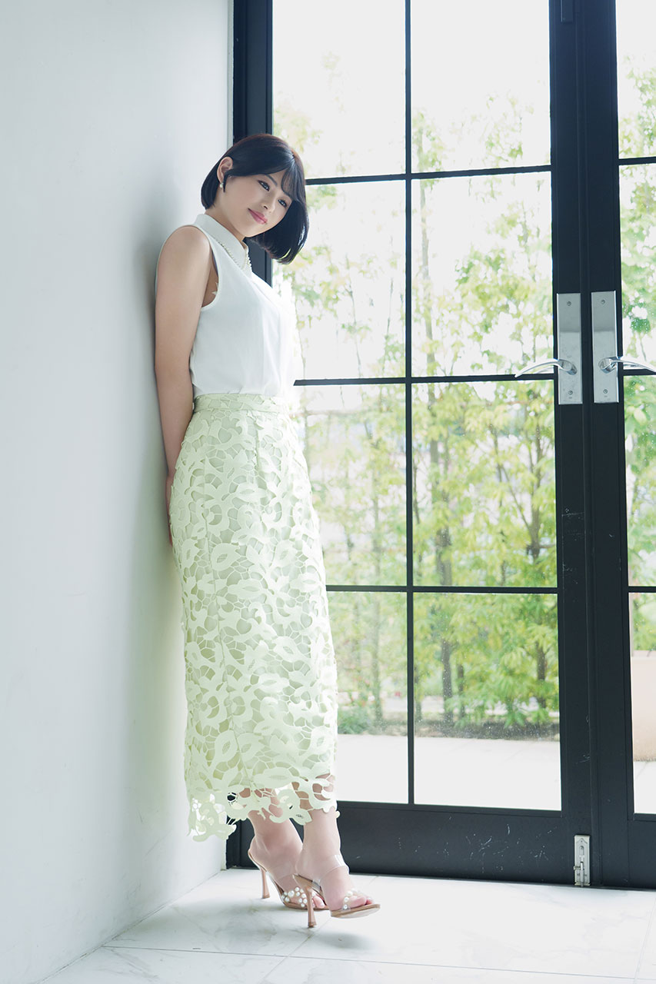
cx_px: 328
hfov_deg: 29.2
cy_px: 492
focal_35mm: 46
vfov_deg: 42.7
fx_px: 1258
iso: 1600
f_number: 4
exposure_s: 1/320
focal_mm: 46
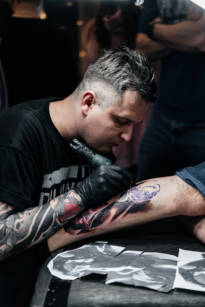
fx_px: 384
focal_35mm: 45
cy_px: 154
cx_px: 102
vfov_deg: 43.6
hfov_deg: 29.9
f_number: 1.8
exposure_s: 1/60
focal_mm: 45
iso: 160
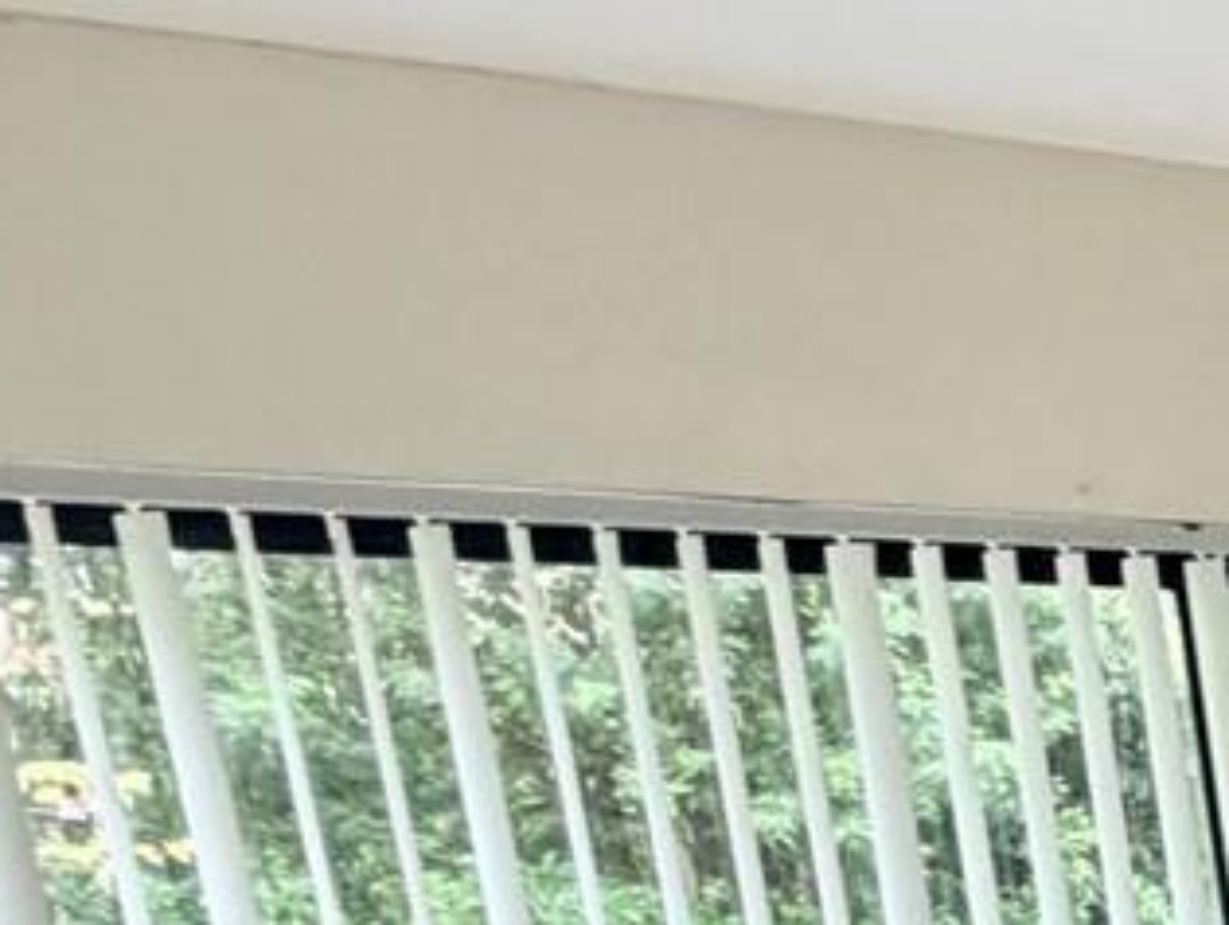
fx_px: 2524
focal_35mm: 71
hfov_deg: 17.9
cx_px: 2509
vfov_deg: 18.0
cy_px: 1468
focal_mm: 2.22
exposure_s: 1/121
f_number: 2.2
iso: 100
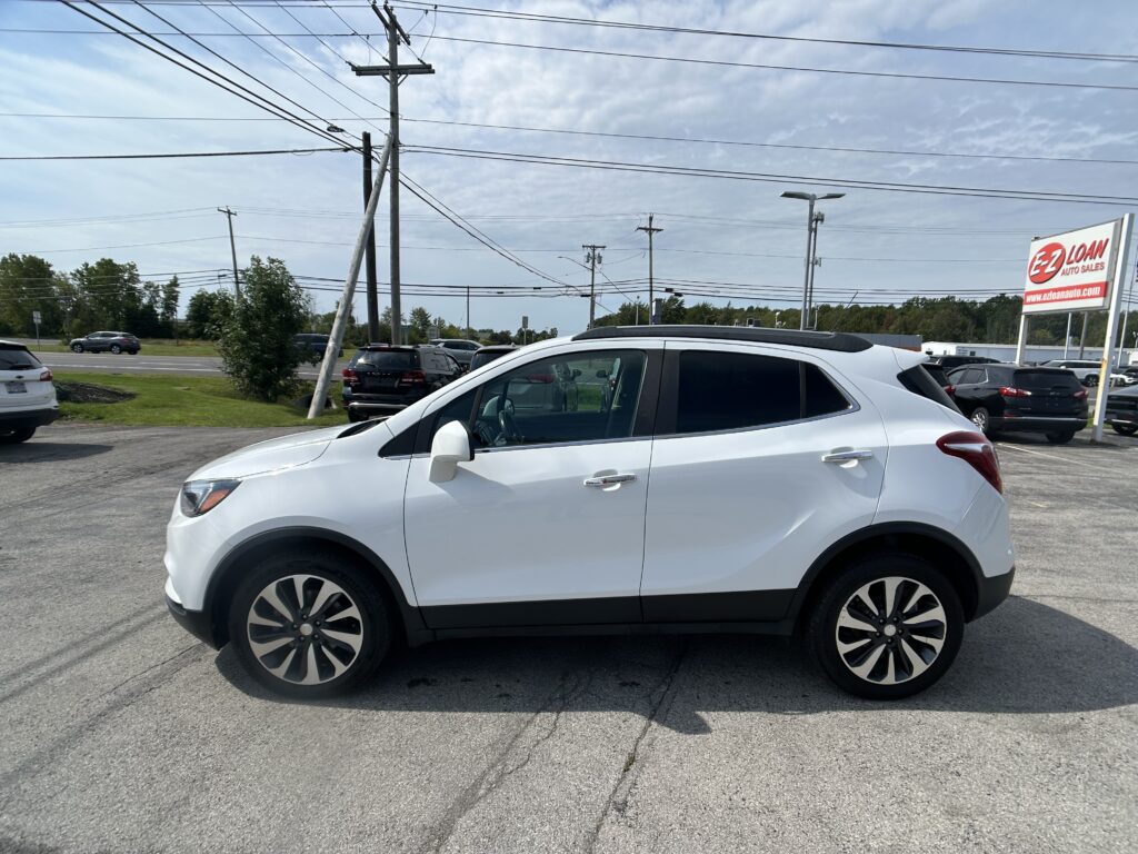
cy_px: 427
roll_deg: -2.4
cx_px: 569
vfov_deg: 53.1
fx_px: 855
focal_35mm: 26
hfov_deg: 67.3
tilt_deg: -8.6
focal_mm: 5.7
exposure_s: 1/6211
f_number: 1.5
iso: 50
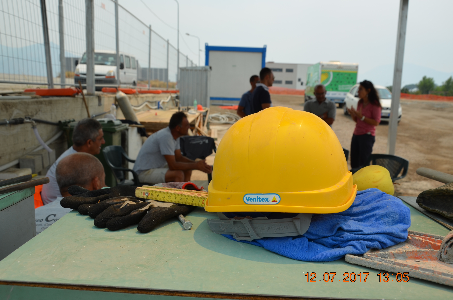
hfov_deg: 57.3
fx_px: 414
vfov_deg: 39.8
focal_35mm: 33
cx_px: 226
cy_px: 150
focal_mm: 22
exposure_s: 1/250
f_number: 8
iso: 100
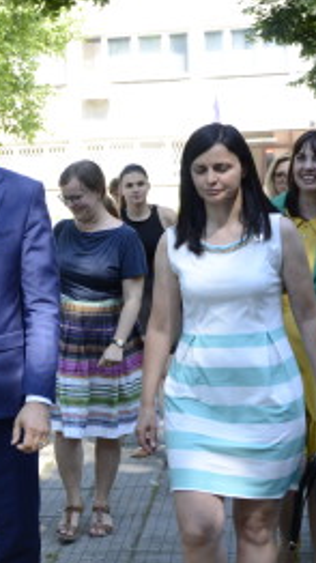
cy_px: 282
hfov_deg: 13.9
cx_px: -82
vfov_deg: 25.4
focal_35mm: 84
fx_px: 1251
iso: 640
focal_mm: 35
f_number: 5
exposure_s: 1/250
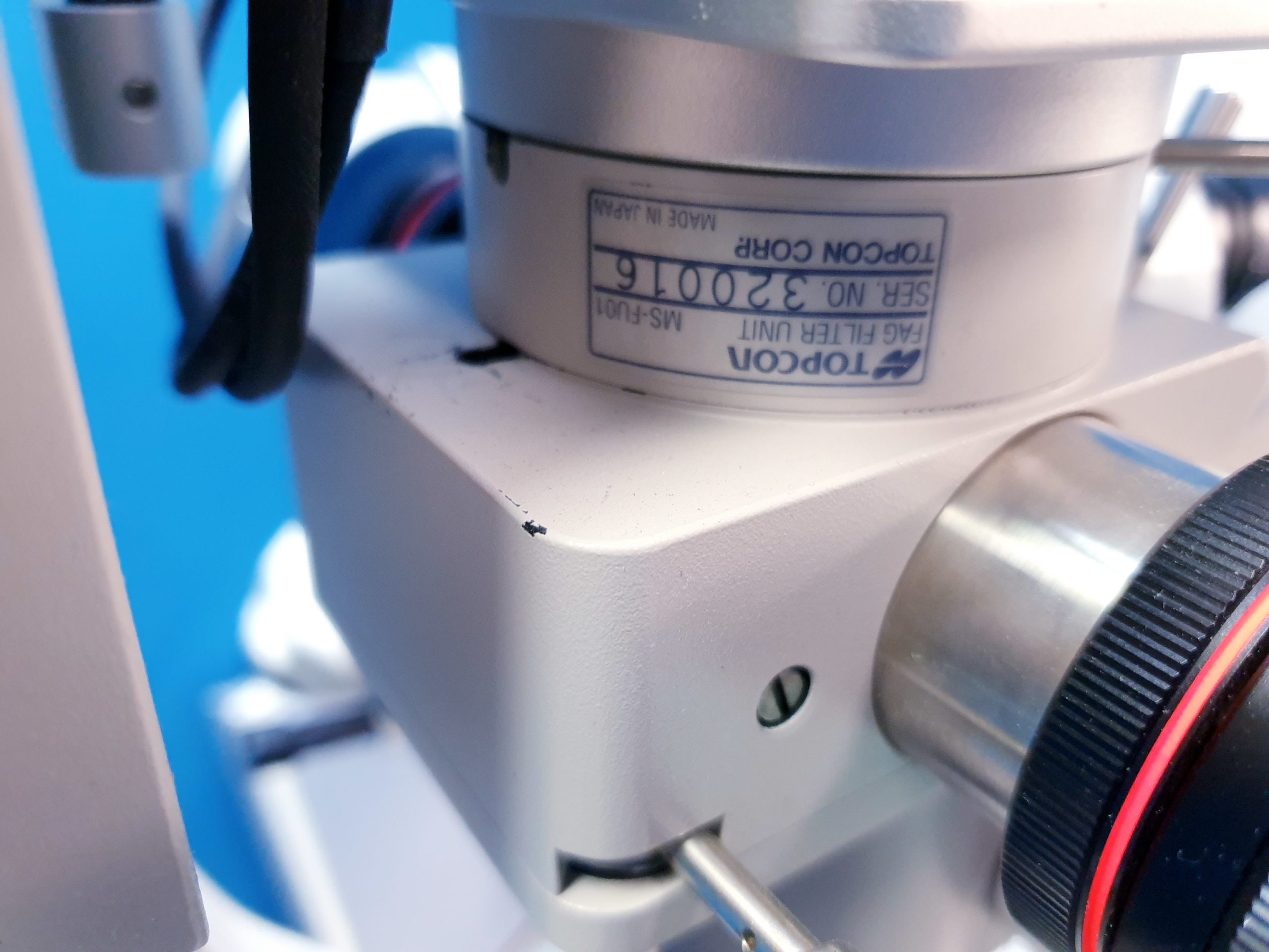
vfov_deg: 53.1
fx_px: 953
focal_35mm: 26
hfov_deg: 67.3
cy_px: 476
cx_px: 634
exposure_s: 1/50
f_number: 1.5
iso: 200
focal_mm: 4.3
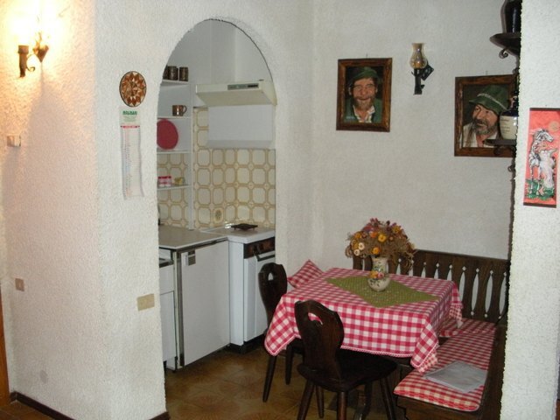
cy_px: 210
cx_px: 280
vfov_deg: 39.7
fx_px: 582
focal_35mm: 36
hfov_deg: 51.4
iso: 448
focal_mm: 6.3
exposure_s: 1/8
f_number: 3.5
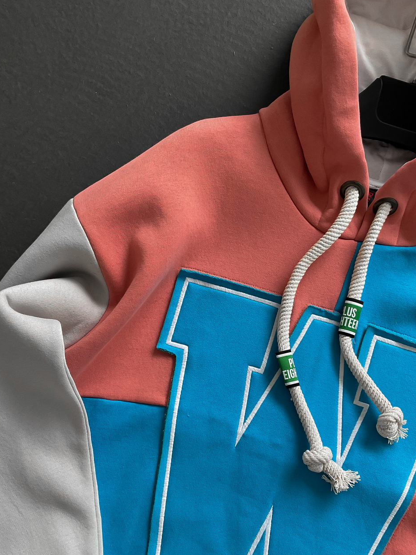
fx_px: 593
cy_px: 350
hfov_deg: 38.6
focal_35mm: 37
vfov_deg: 49.6
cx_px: 238
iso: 64
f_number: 1.8
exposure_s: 1/60
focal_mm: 3
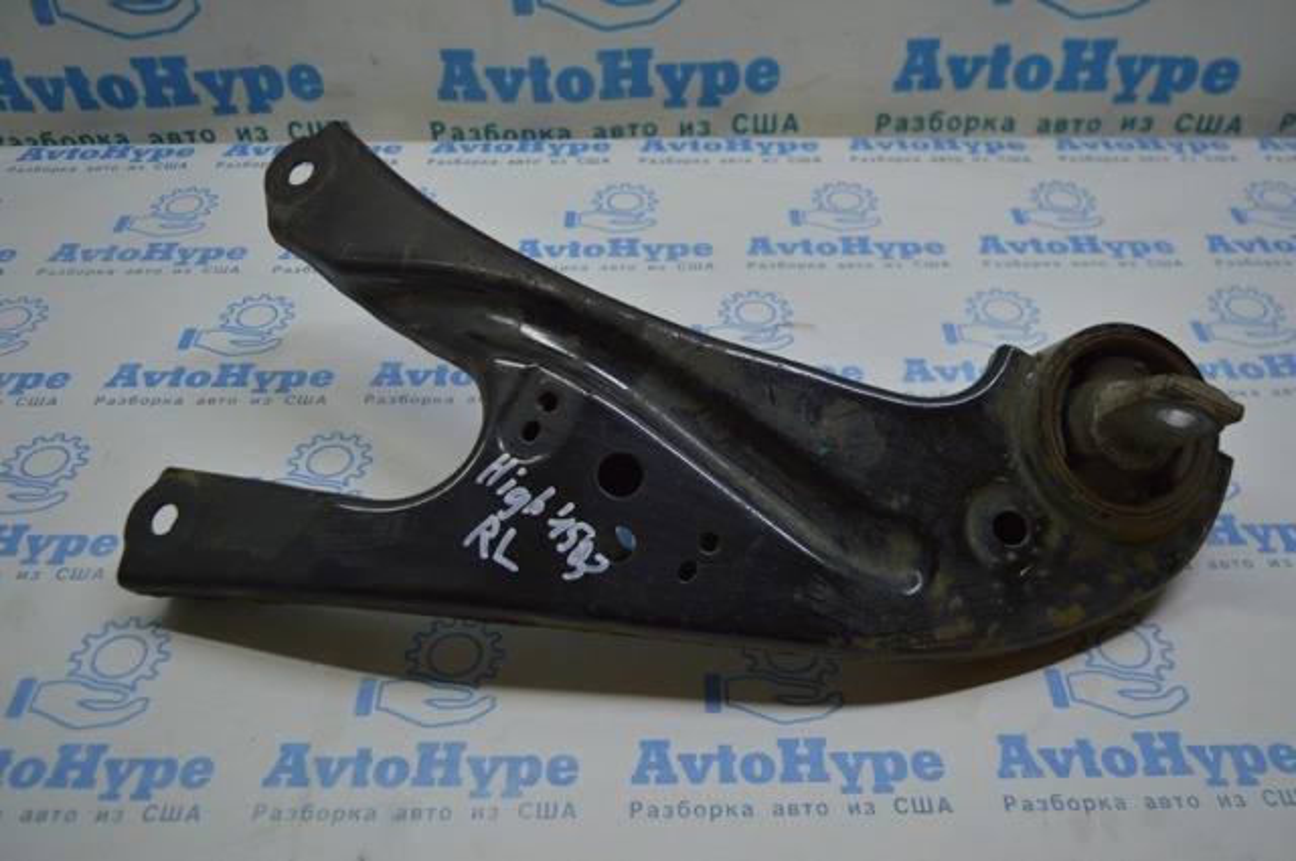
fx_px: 1186
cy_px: 430
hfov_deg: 57.3
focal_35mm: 33
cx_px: 648
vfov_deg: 39.9
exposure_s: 1/200
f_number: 3.8
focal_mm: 22
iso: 400
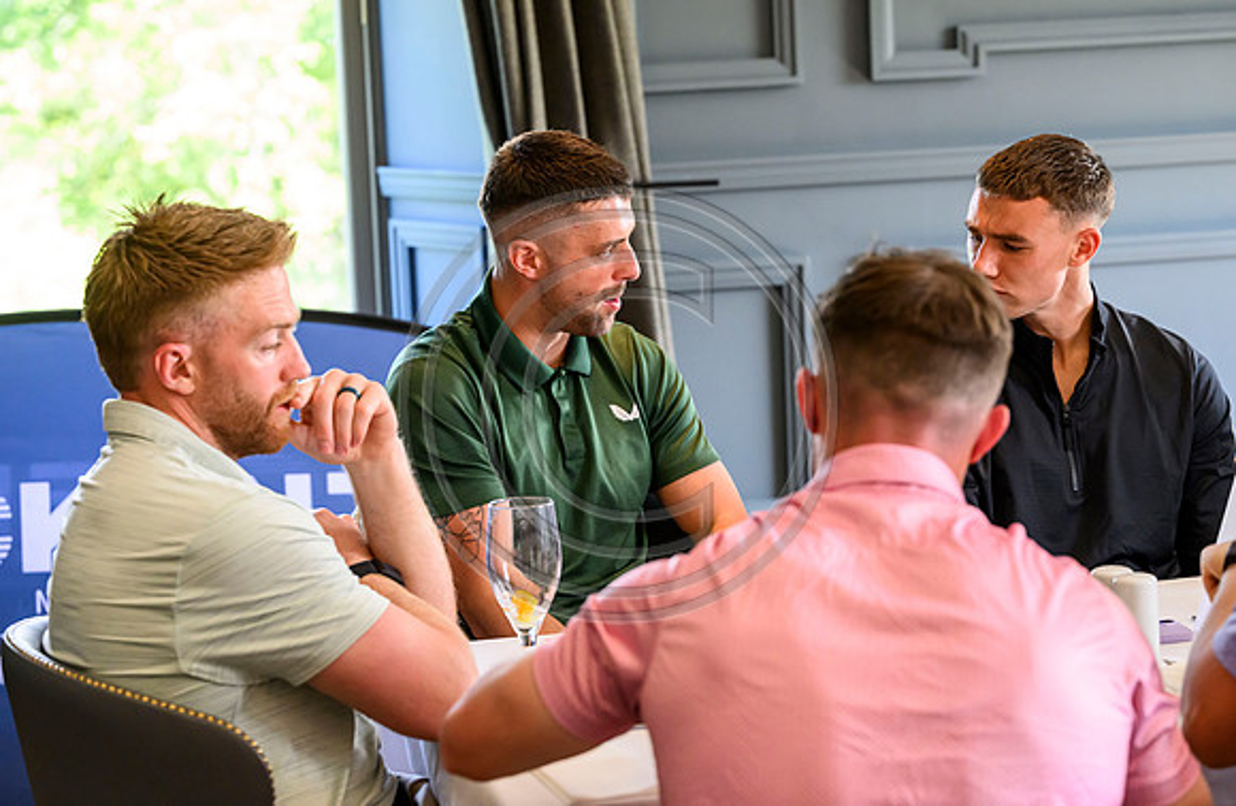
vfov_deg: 15.2
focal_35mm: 89
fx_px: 3027
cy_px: 363
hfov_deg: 23.1
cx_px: 571
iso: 4000
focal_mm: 82
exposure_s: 1/500
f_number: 4
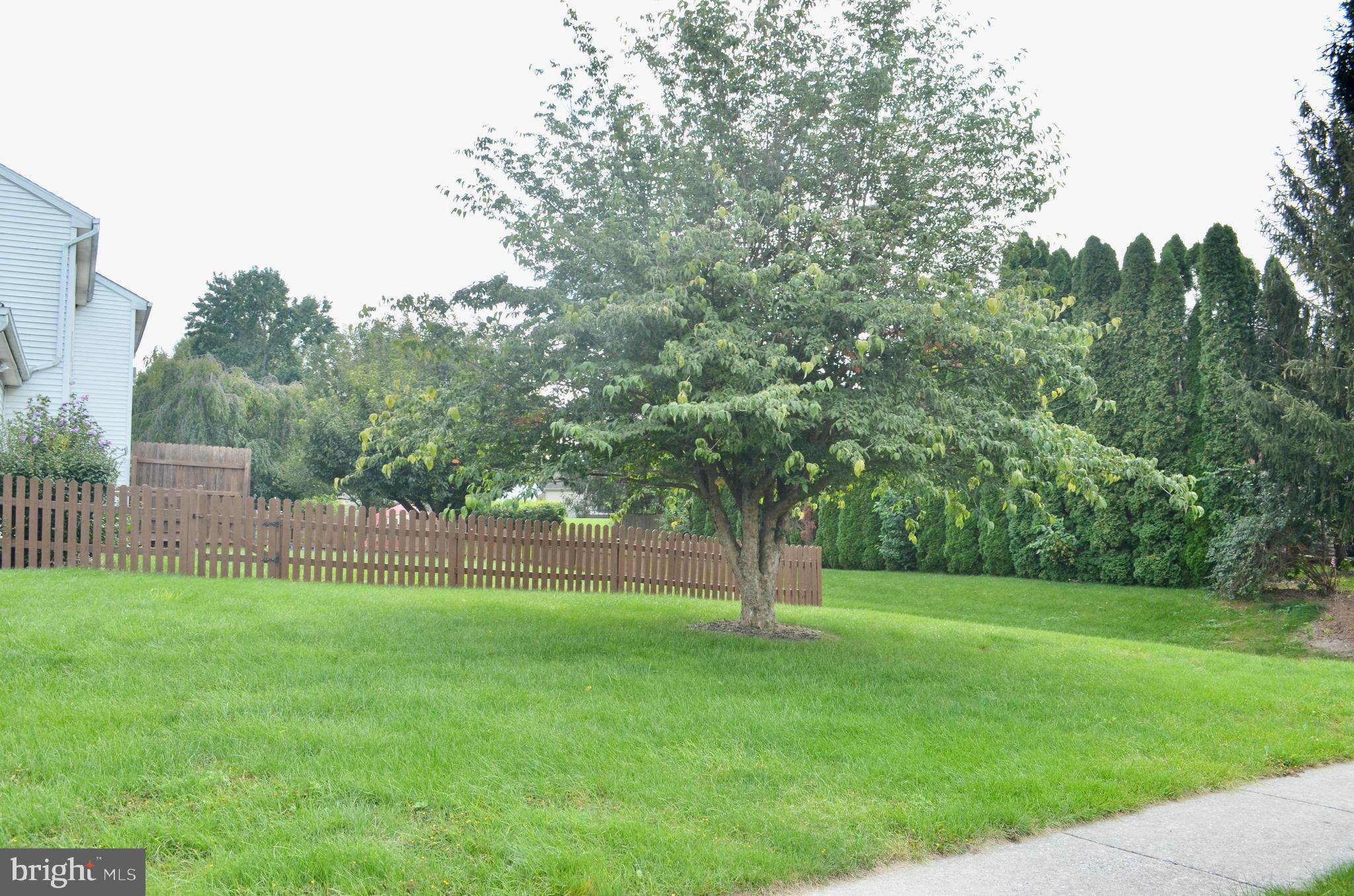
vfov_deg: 47.7
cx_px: 677
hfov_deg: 67.5
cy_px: 448
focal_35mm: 27
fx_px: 1013
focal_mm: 18
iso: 200
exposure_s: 1/200
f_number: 7.1
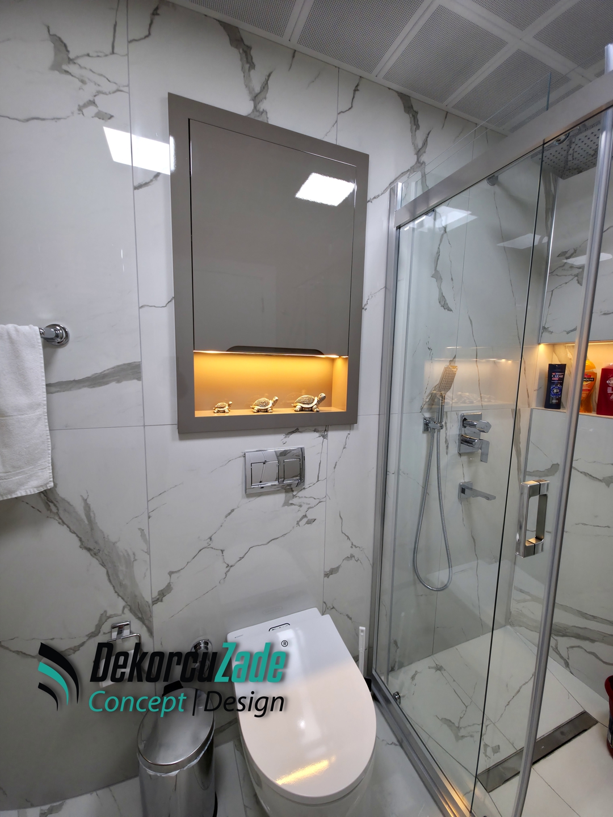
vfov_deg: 106.2
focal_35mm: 13
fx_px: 307
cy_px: 408
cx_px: 306
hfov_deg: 89.9
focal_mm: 2.2
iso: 64
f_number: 1.9
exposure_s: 1/50
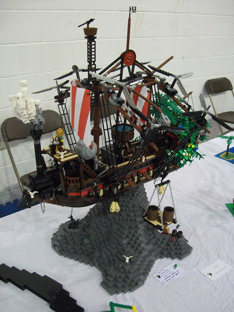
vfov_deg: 51.4
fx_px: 324
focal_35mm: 36
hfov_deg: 39.7
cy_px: 156
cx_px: 117
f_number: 2.7
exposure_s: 1/60
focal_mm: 6
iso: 510
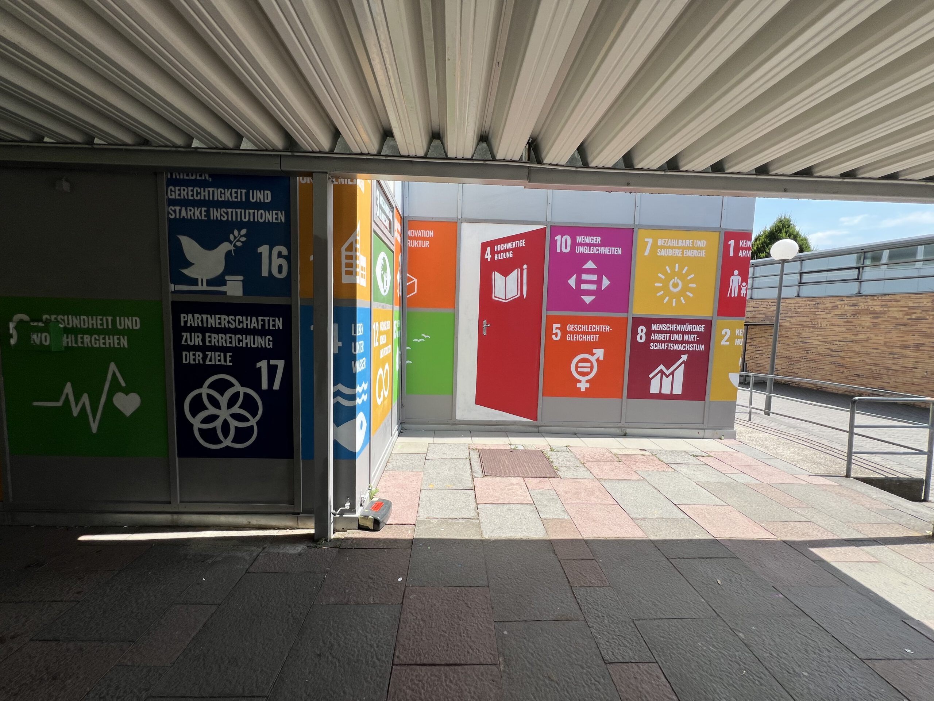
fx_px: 351
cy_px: 350
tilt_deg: -5.3
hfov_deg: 106.2
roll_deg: -1.3
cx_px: 467
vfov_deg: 89.9
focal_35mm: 13
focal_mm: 1.57
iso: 32
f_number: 1.8
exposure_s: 1/1074
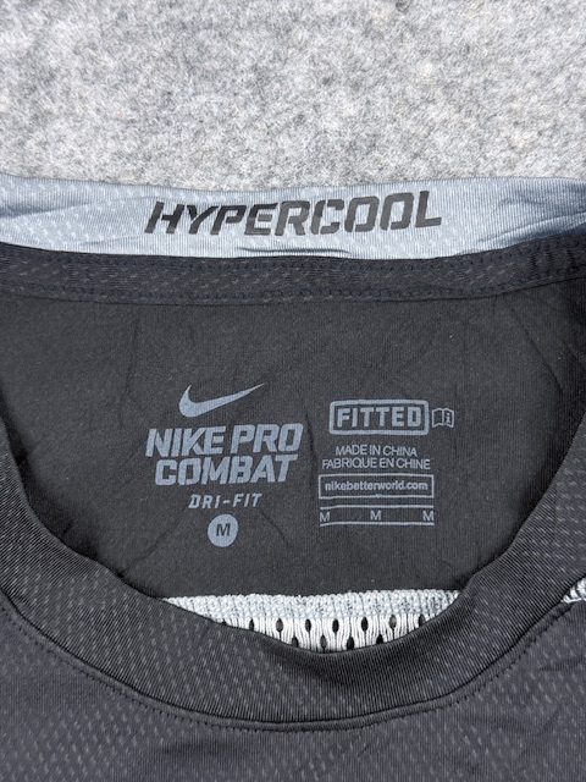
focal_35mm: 48
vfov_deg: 39.7
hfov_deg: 30.3
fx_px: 1083
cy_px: 391
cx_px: 293
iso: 160
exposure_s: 1/100
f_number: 1.78
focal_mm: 6.76
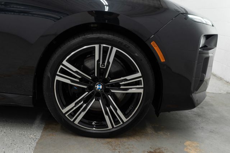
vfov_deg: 31.9
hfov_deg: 46.4
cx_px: 115
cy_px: 76
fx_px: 268
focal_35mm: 42
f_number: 3.2
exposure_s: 1/40
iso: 250
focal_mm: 28
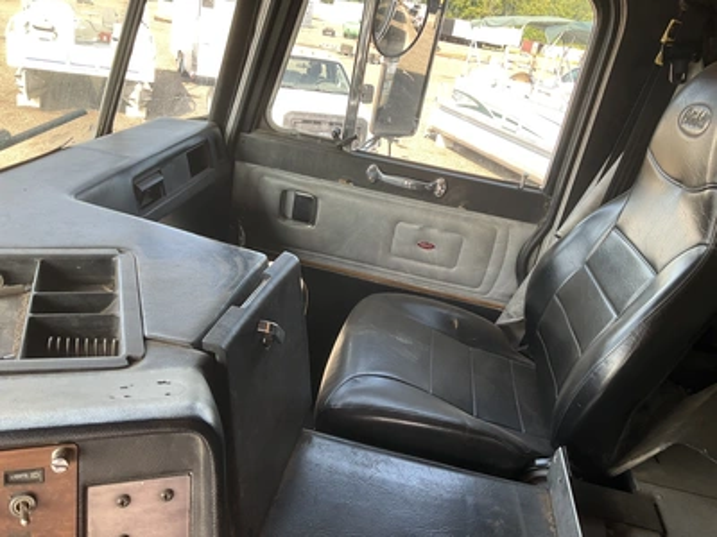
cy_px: 268
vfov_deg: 48.2
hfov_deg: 61.7
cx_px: 358
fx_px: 601
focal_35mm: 29
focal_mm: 3
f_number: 1.8
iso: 32
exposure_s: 1/122
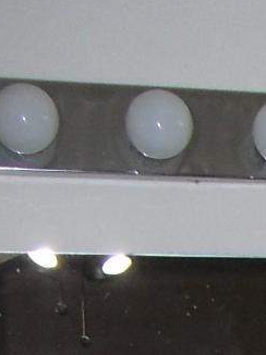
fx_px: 2267
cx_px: 772
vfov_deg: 7.9
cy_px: 1012
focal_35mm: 221
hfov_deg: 6.2
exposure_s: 1/60
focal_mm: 6.3
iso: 200
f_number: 3.1
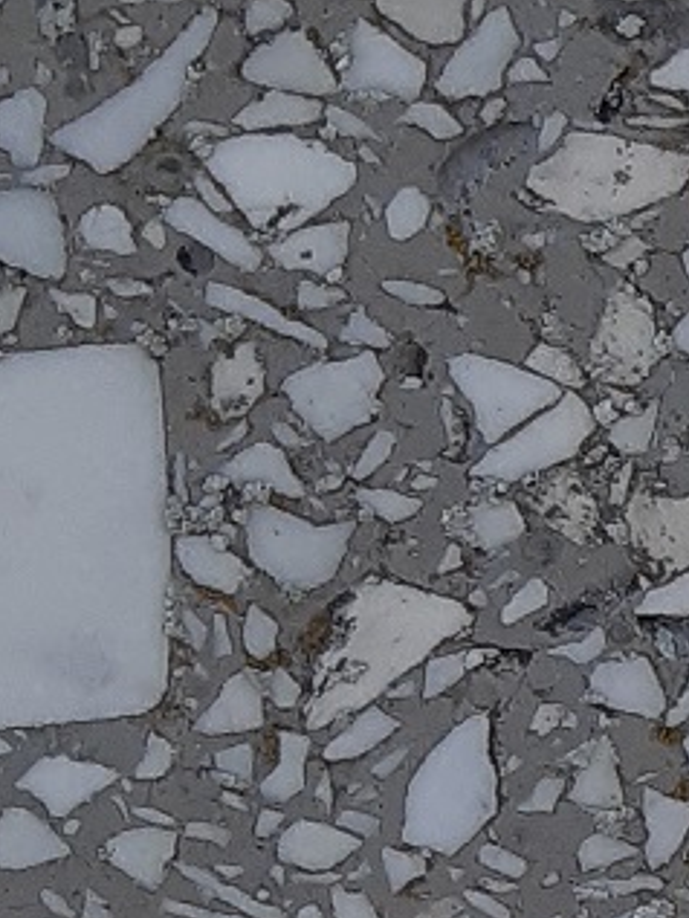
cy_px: 1323
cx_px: 1911
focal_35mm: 189
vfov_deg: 10.2
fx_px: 5012
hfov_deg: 7.2
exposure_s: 1/1295
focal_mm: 3.92
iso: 40
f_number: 1.7
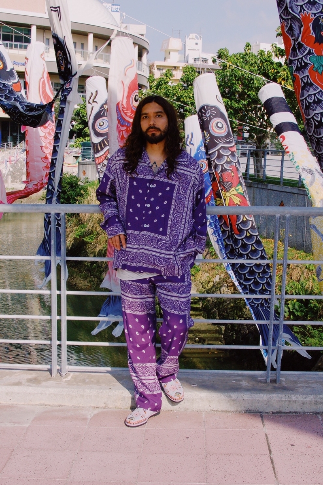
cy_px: 242
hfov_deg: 25.7
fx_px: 708
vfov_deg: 37.9
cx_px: 162
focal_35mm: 52
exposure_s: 1/640
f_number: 13
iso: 800
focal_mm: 35
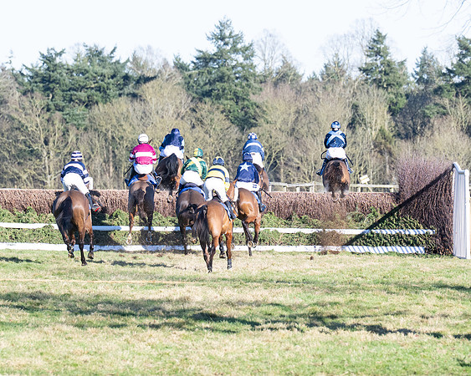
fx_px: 5634
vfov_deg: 3.8
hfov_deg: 4.8
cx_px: 296
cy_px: 225
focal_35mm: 404
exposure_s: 1/1250
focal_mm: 200
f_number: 5
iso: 400
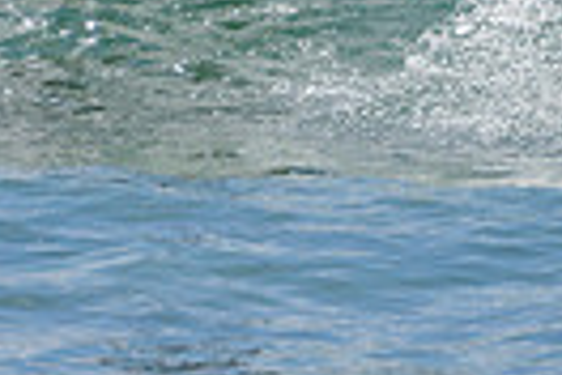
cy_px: -30
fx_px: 33499
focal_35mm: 2146
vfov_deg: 0.6
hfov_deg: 1.0
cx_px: -30
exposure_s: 1/2000
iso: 72
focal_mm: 400
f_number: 5.6
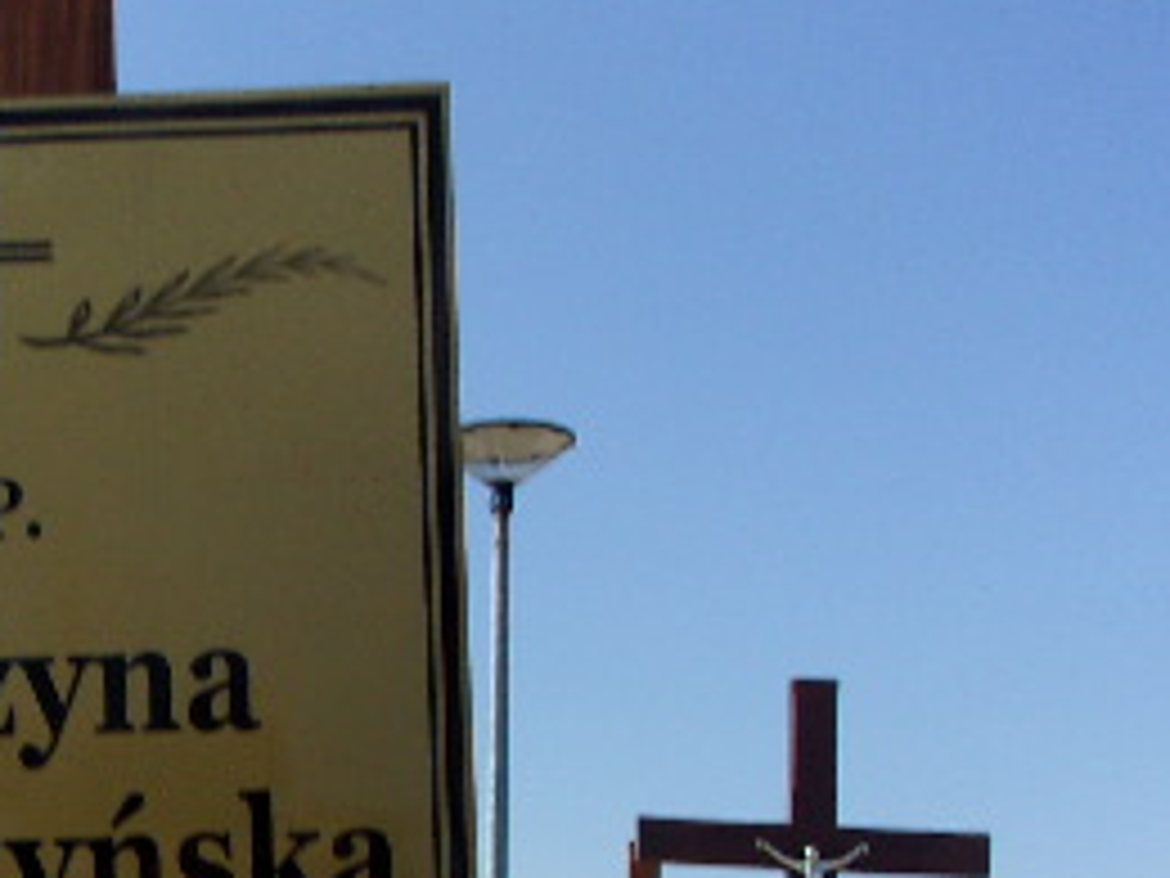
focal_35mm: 69
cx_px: -117
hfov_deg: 26.0
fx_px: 2332
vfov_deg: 20.3
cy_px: 982
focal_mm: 5.1
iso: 80
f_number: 10.8
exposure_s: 1/100
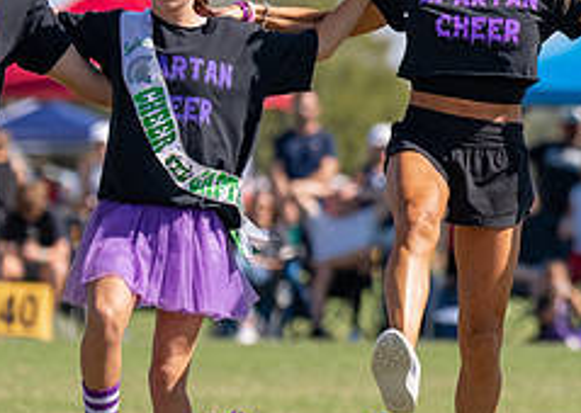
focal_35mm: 429
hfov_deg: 4.7
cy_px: 162
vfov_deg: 3.3
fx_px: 7069
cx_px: 558
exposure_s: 1/6400
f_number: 2.8
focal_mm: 135
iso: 320
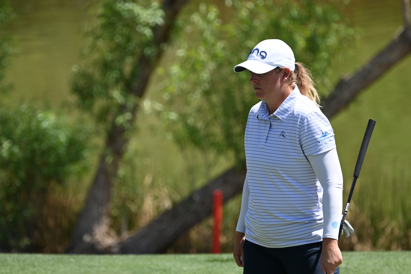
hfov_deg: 3.4
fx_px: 6849
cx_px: 206
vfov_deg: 2.3
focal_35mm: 600
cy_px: 137
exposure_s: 1/640
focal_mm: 400
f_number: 5.6
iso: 200
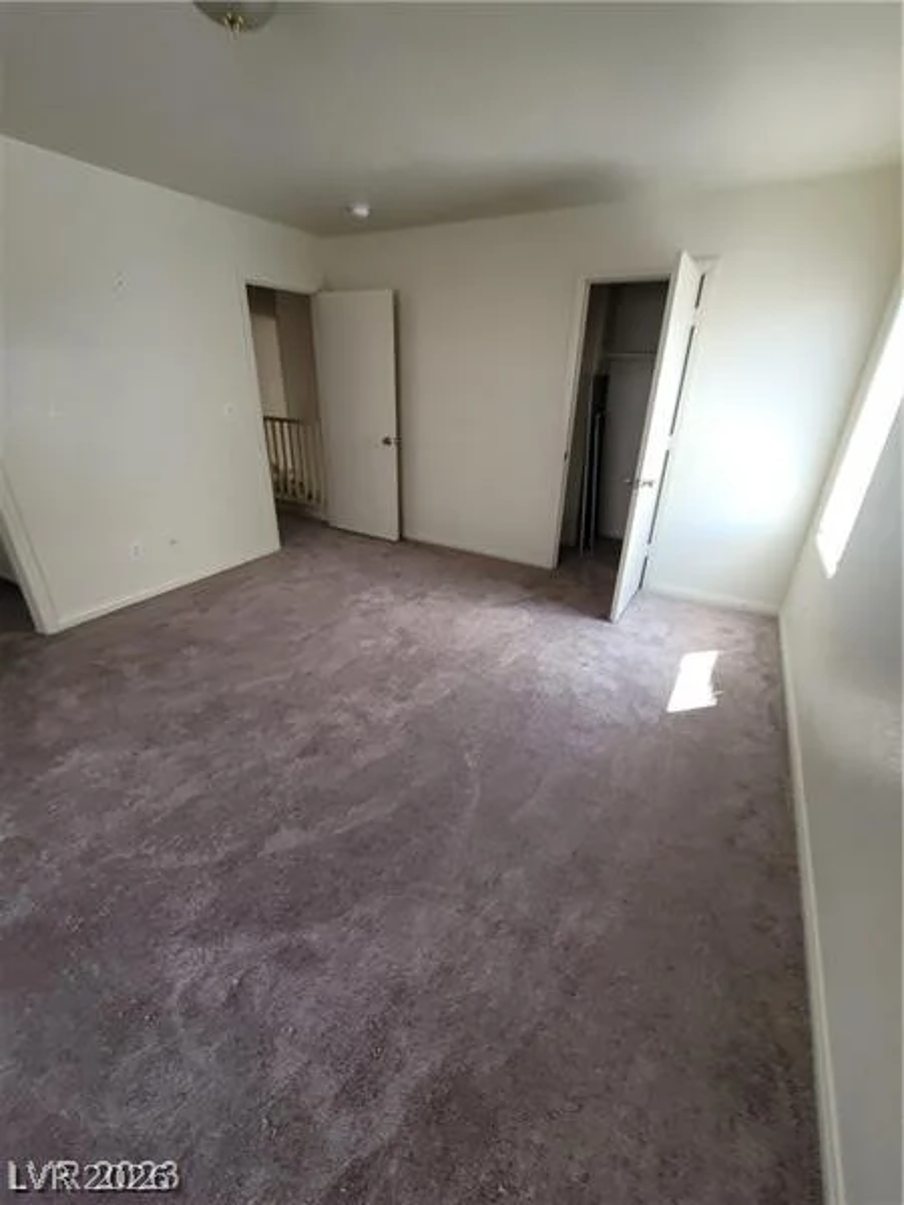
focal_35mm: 13
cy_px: 602
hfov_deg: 89.9
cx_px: 452
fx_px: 453
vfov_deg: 106.2
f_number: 2.2
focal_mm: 2.2
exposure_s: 1/60
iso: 80
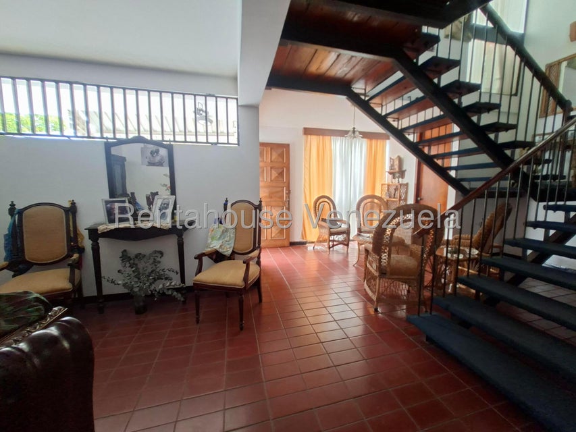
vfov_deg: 89.9
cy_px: 216
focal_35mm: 13
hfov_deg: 106.2
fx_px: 216
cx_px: 288
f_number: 2.2
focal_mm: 1.74
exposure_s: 1/24
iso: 320
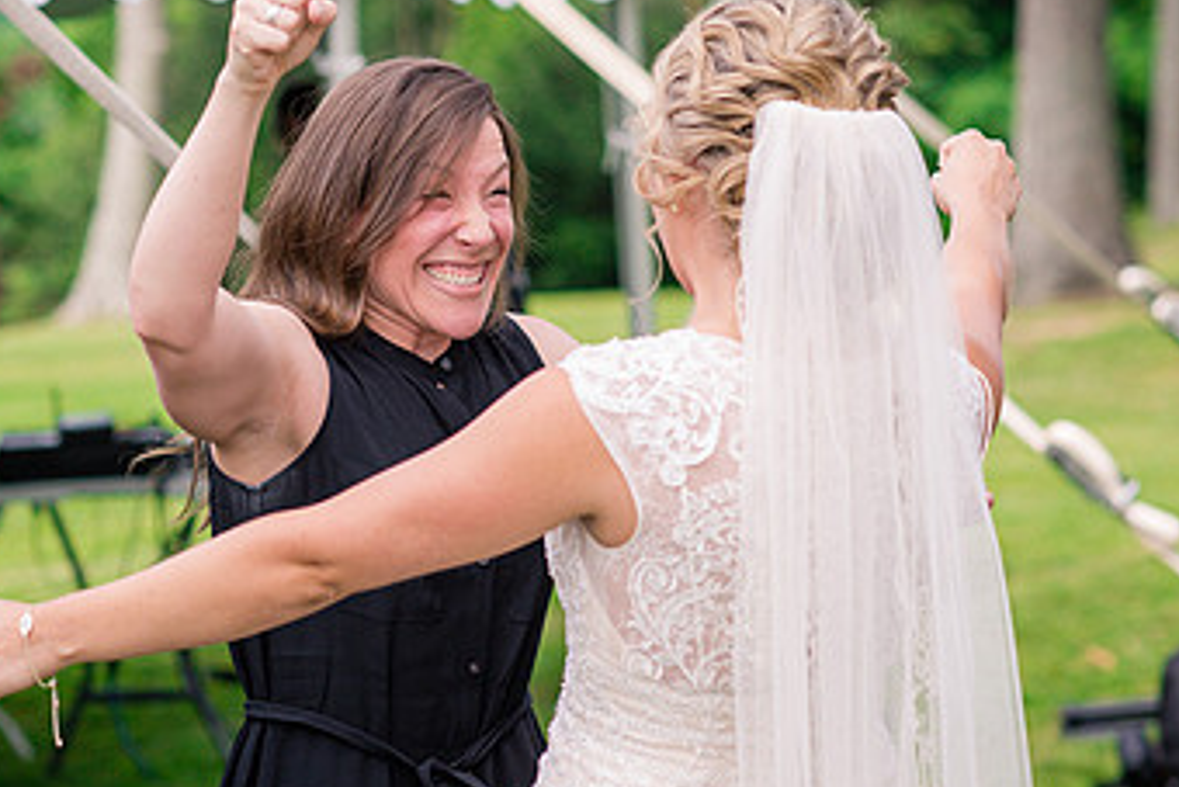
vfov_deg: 9.5
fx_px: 4751
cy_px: 283
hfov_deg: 14.1
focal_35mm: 145
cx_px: 510
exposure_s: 1/2000
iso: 500
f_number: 3.2
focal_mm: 85
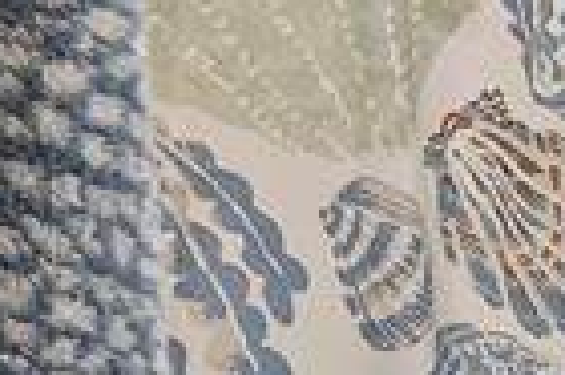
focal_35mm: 88
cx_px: 1965
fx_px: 1379
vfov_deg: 11.2
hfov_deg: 9.5
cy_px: 1052
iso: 640
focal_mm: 12
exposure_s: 1/6
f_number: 9
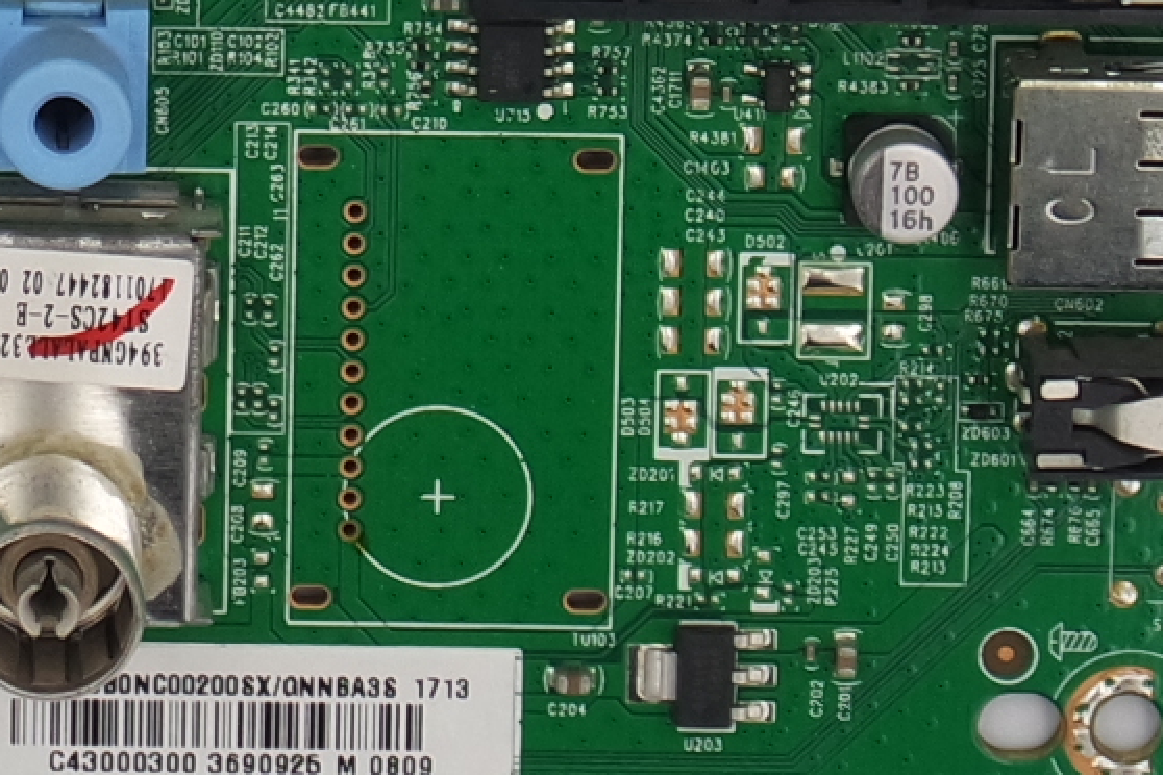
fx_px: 7753
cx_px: -294
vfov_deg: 5.6
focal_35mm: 240
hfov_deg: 8.5
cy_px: -954
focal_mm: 17
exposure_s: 1/125
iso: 160
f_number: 5
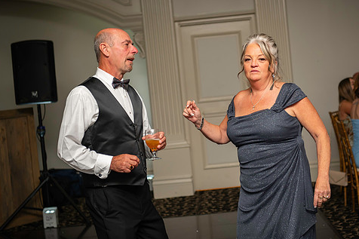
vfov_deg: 20.3
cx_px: 213
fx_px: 668
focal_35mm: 67
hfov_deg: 30.0
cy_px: 109
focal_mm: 55
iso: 800
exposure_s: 1/125
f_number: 3.2
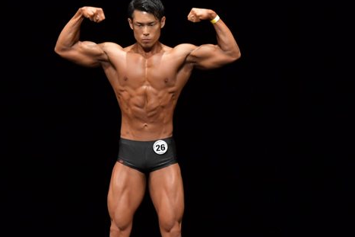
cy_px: 168
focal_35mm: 448
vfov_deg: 3.1
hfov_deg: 4.6
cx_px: 144
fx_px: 4416
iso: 4000
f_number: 5.6
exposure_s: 1/400
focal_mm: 180
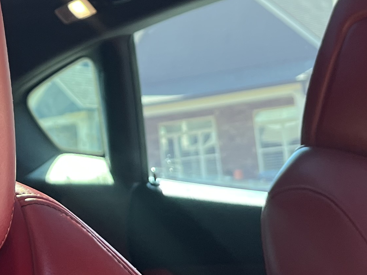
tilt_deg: +19.0
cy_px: -73
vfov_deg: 15.1
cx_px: 40
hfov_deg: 20.5
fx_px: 996
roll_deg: +3.4
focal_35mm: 94
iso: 40
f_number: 1.6
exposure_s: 1/121
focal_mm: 5.1
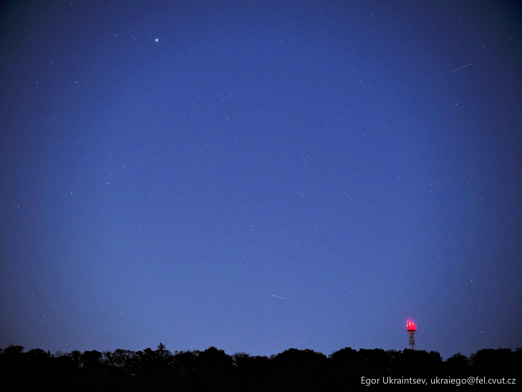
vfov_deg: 9.4
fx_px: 2383
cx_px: 261
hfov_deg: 12.5
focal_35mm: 158
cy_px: 196
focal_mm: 200
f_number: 3.5
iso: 3200
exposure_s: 2.3
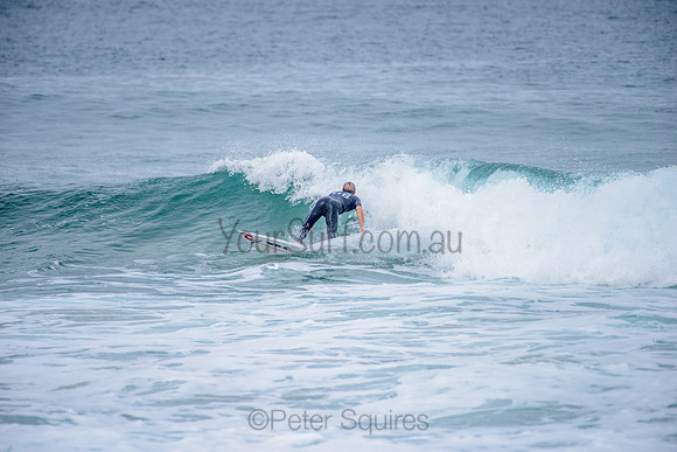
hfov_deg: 4.1
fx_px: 9405
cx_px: 338
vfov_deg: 2.8
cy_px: 226
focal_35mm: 500
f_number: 5.6
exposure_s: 1/2000
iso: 250
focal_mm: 500
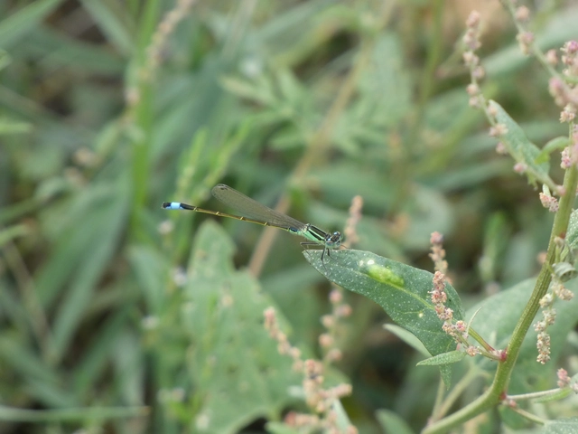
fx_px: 10720
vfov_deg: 2.3
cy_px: 217
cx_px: 289
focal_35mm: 642
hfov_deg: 3.1
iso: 320
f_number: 5.6
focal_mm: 115
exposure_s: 1/100
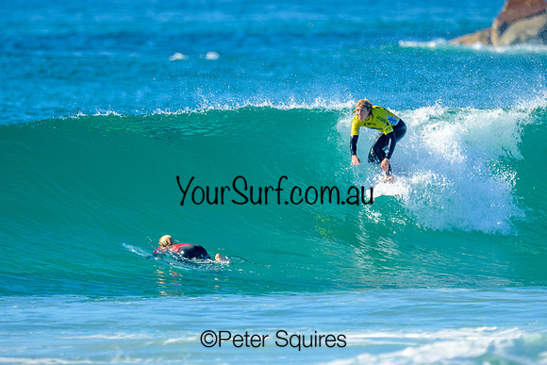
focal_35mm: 1099
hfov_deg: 1.9
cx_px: 245
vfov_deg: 1.3
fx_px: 16702
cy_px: 187
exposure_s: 1/2000
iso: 500
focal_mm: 800
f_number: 6.3
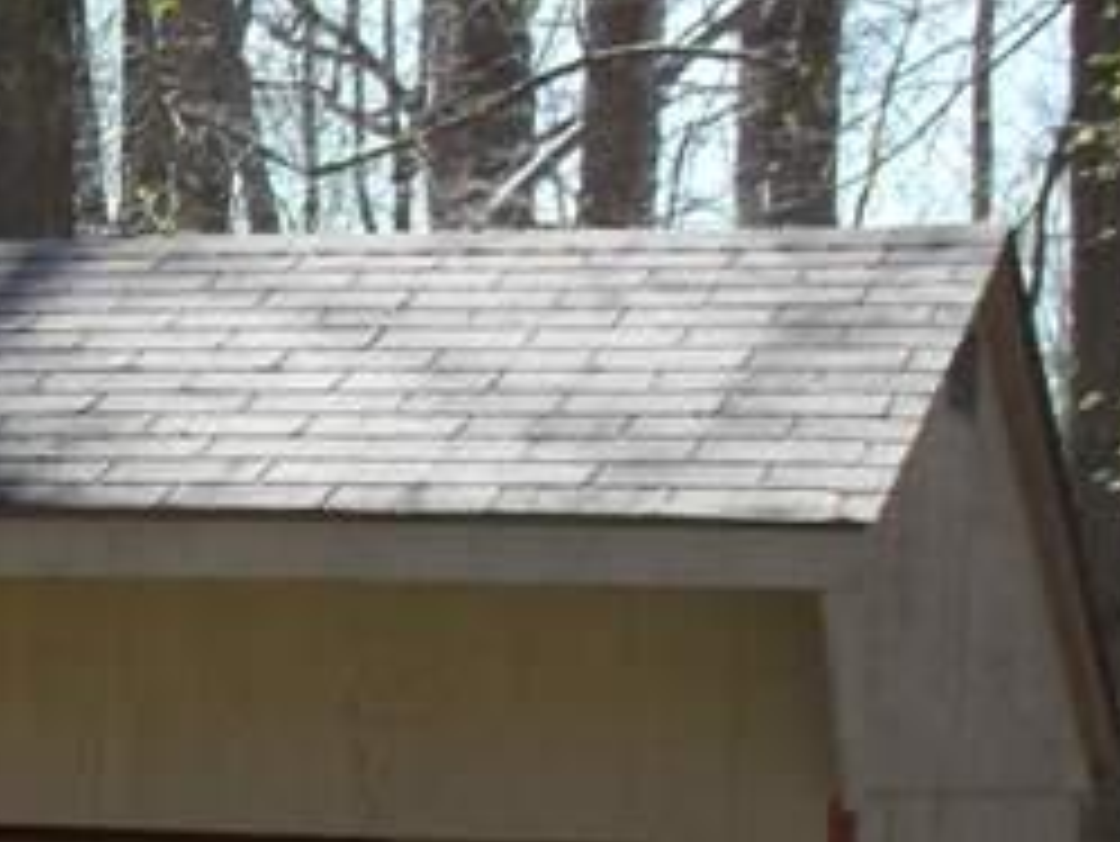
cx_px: -612
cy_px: 991
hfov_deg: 12.9
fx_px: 4661
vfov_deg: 10.2
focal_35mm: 144
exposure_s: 1/500
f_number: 3.2
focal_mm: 6.3
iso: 100
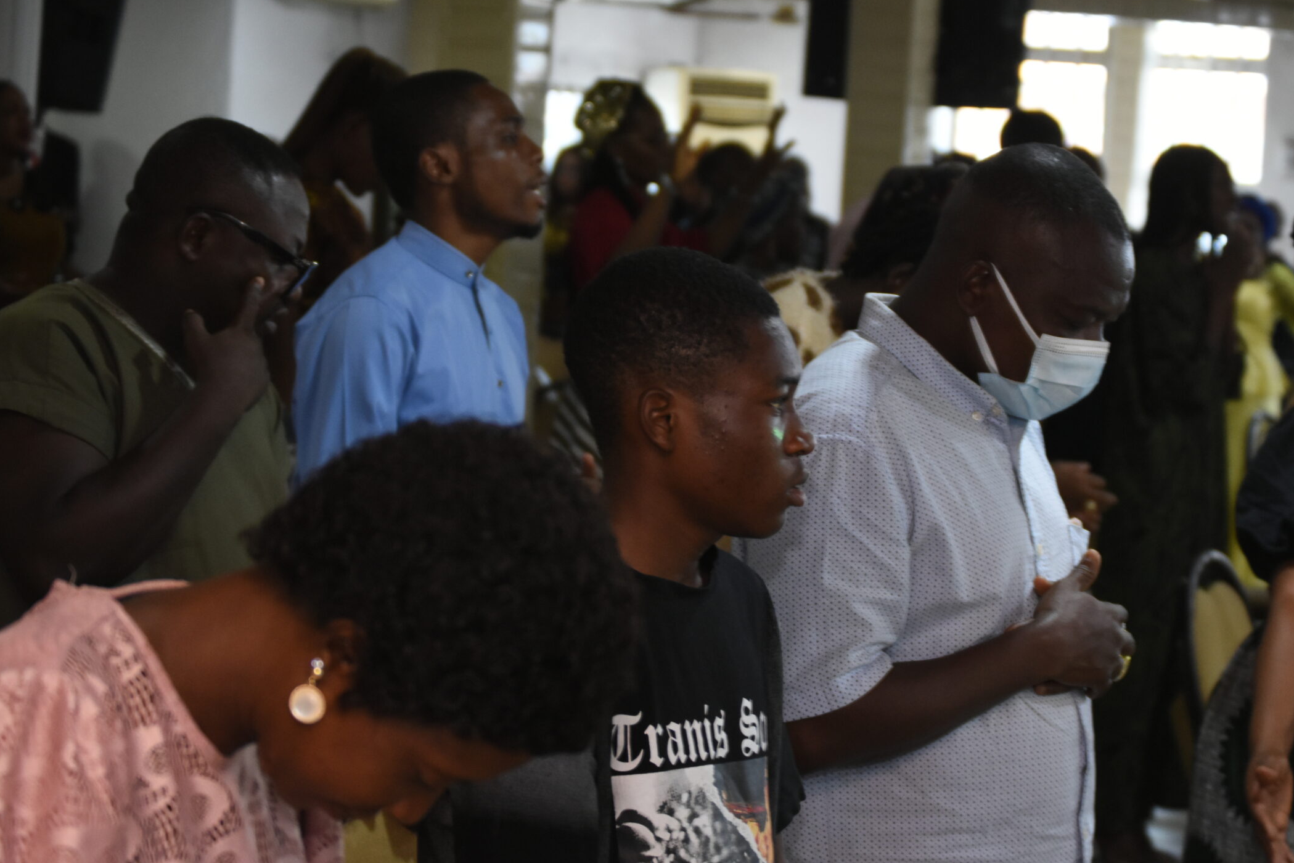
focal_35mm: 101
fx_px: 3617
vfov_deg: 13.6
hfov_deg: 20.3
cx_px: 708
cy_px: 443
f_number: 4
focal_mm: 55
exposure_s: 1/125
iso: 1250
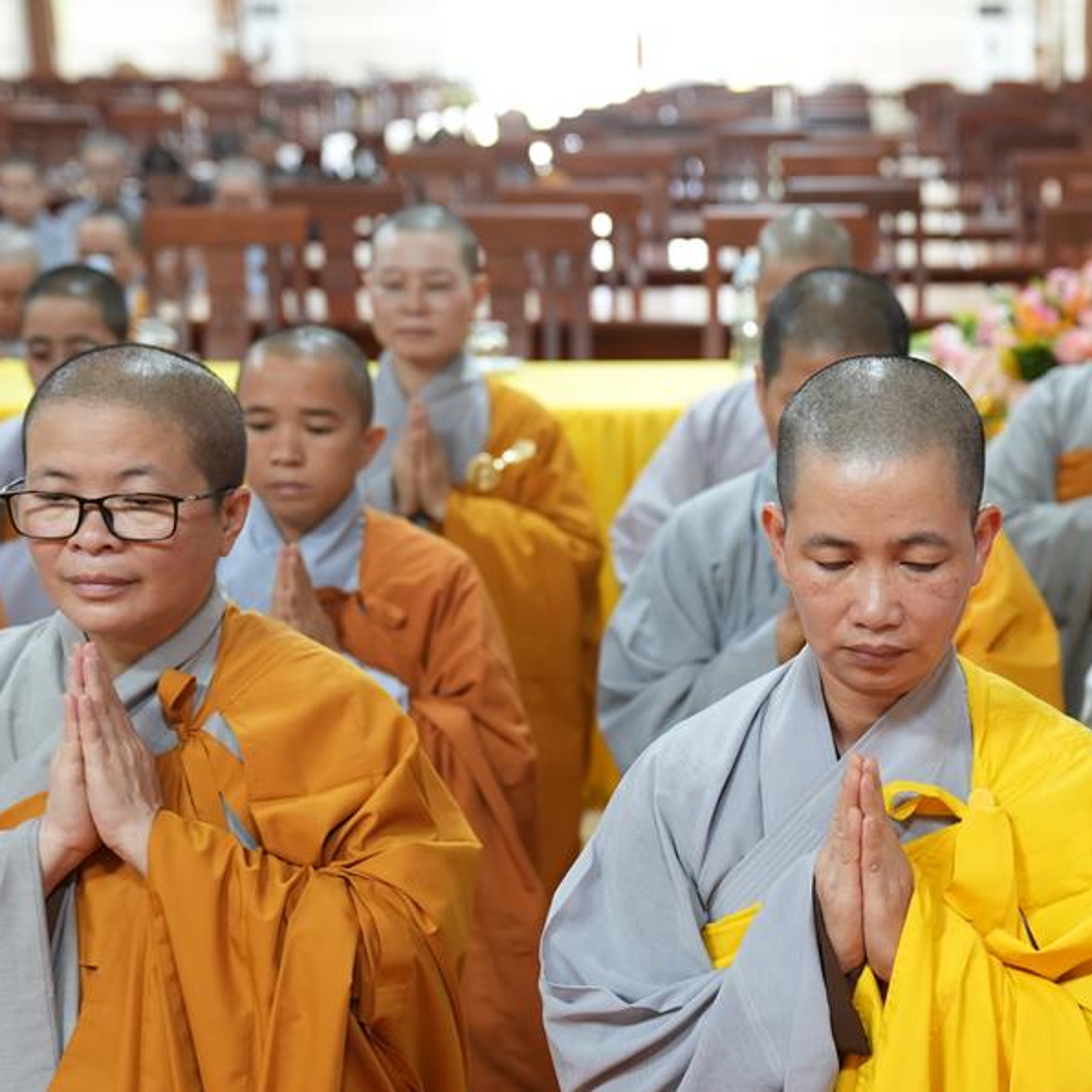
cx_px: 885
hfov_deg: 22.2
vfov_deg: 22.4
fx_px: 2748
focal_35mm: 77
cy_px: 704
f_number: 2.8
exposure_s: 1/50
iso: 1000
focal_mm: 45
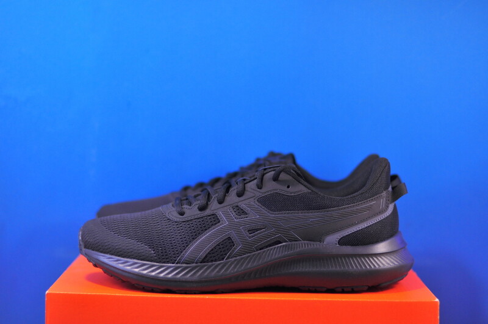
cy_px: 162
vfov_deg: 18.1
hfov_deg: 27.0
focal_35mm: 75
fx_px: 1015
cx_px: 244
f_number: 2
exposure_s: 1/320
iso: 250
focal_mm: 50
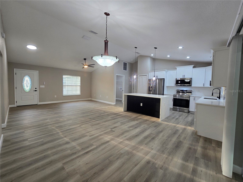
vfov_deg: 89.9
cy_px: 91
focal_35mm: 13
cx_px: 122
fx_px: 91
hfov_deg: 106.2
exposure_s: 1/60
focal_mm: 2.2
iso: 80
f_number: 2.2
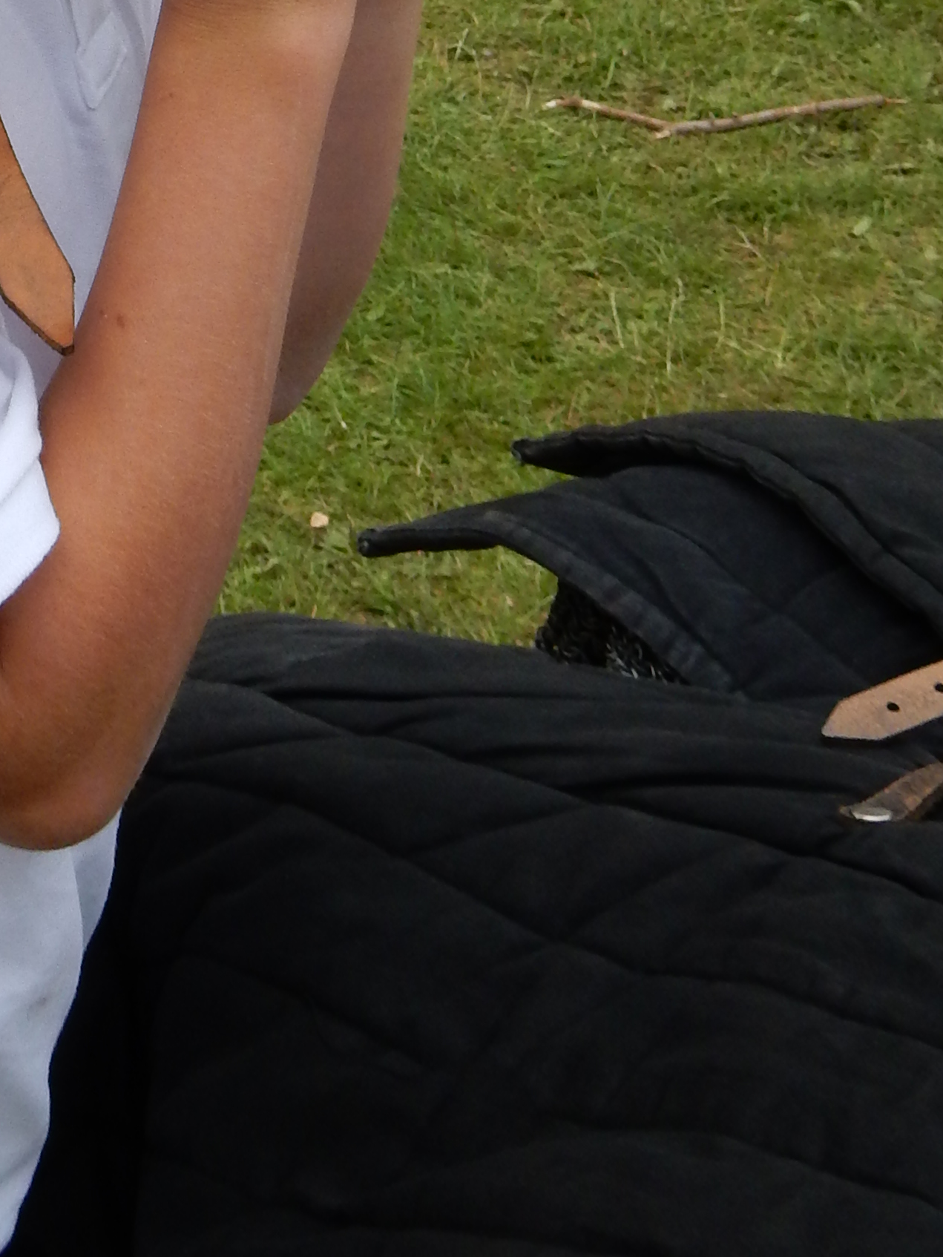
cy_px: -341
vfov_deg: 25.0
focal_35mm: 68
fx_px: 2469
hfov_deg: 20.5
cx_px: -124
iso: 125
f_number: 3.7
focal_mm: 4.5
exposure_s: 1/640
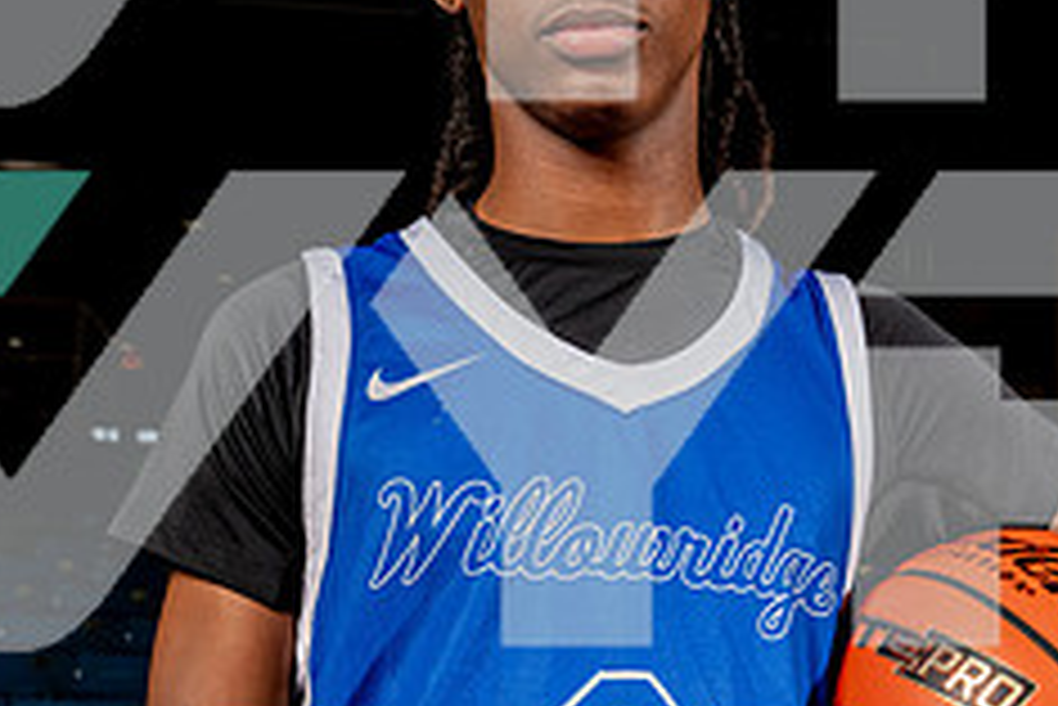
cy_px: 411
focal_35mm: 69
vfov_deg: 19.7
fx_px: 2029
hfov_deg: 28.9
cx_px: 765
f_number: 7.1
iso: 160
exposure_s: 1/125
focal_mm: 28
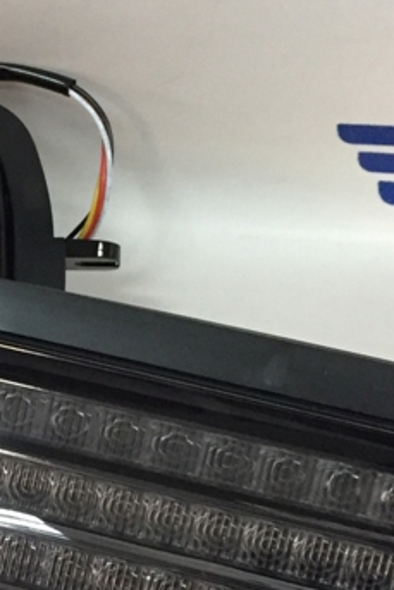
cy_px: 464
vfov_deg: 22.3
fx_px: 1476
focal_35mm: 90
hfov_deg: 14.8
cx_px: -45
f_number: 2.2
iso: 250
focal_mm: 4.15
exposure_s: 1/33
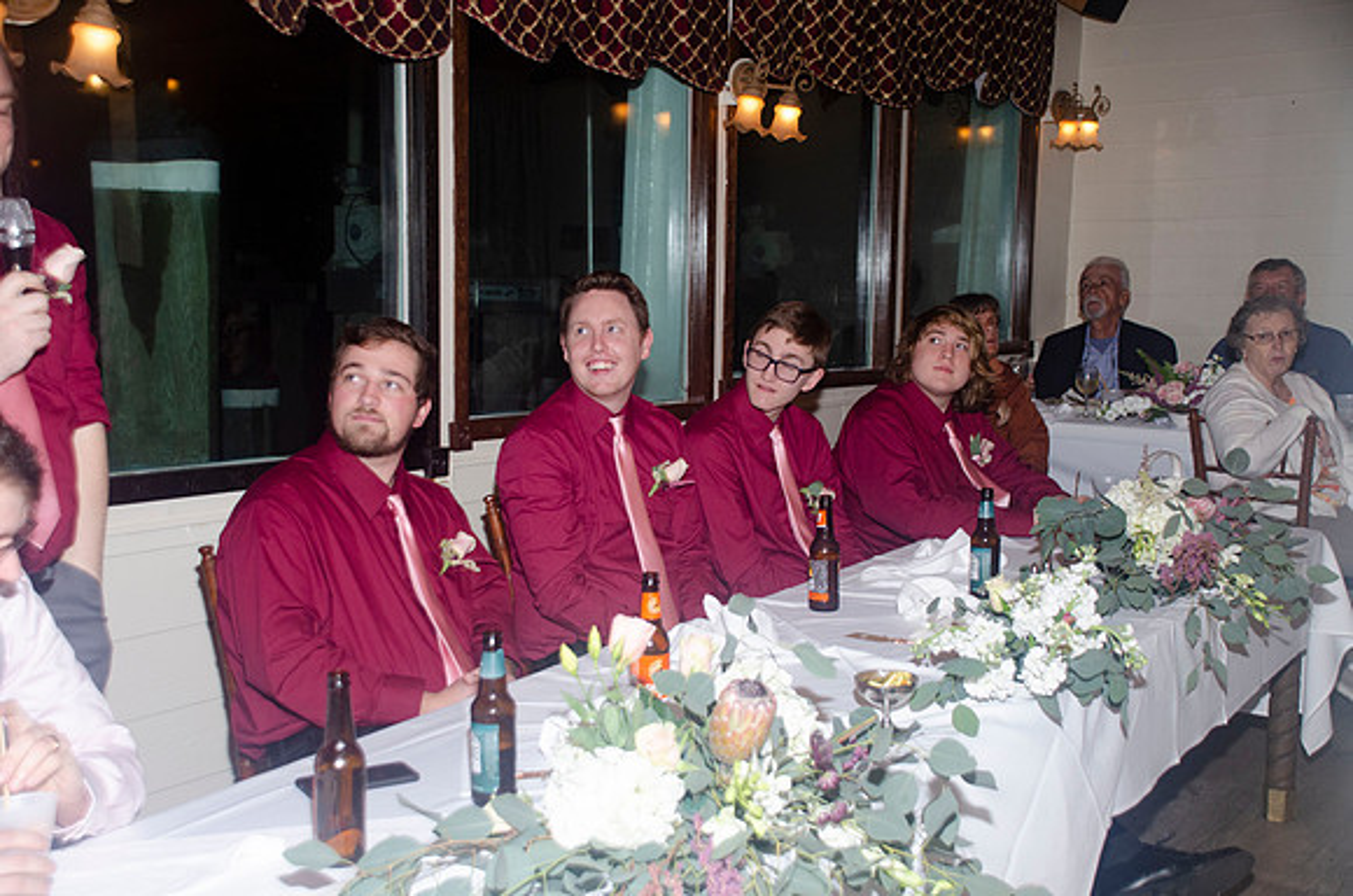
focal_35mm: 46
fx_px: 1744
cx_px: 676
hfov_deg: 42.4
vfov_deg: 28.8
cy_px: 448
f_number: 4
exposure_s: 1/60
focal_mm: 31
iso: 400
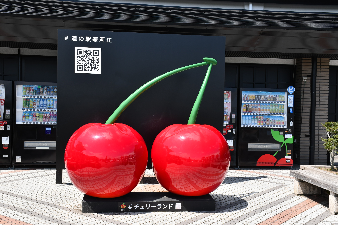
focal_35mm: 41
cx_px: 165
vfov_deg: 32.6
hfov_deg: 47.4
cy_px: 114
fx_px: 385
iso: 100
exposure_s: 1/250
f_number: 8
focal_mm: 27
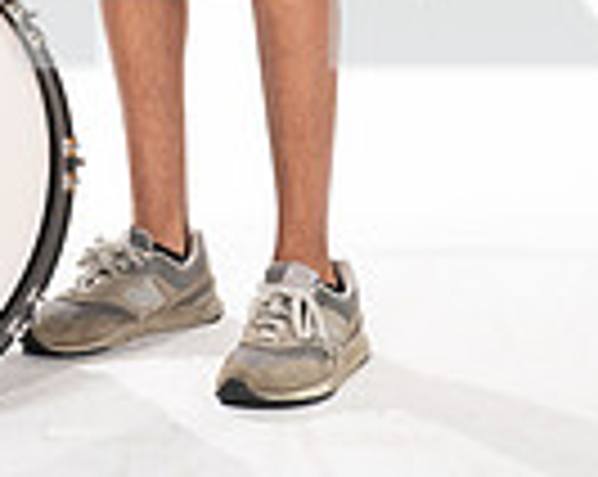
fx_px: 3375
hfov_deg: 10.0
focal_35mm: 191
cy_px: -382
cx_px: -27
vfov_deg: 7.8
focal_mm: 60
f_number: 7.1
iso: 800
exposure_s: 1/320
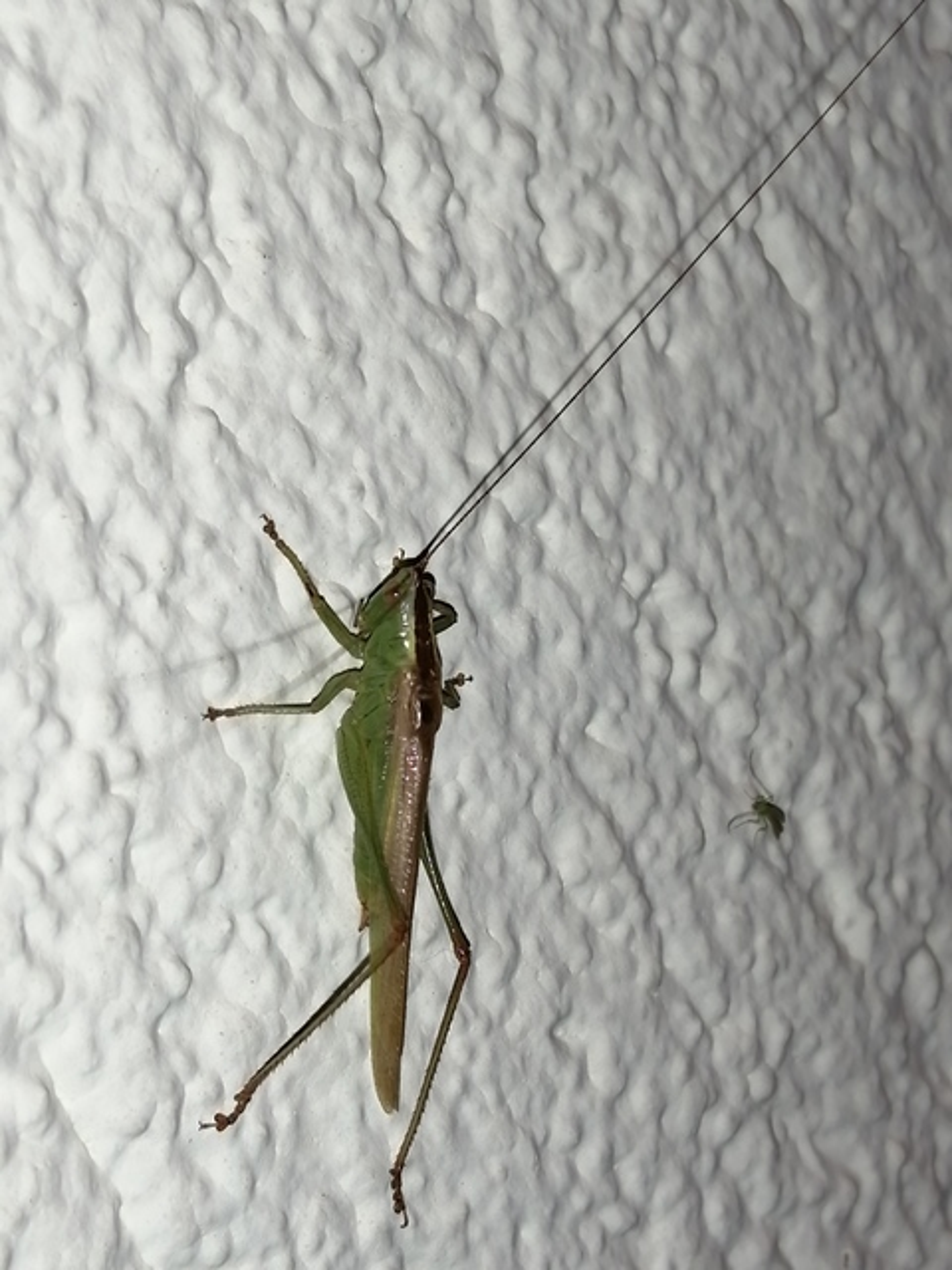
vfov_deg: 30.3
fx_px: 2347
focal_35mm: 64
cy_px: 635
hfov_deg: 22.9
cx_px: 476
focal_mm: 3.46
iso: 50
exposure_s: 1/50
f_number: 1.8
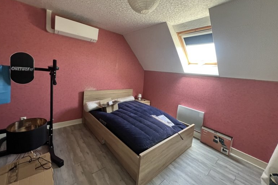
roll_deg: -5.6
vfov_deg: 80.8
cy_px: 81
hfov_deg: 104.3
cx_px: 139
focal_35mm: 14
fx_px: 108
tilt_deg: -4.7
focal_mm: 1.57
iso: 250
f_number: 1.8
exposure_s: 1/93
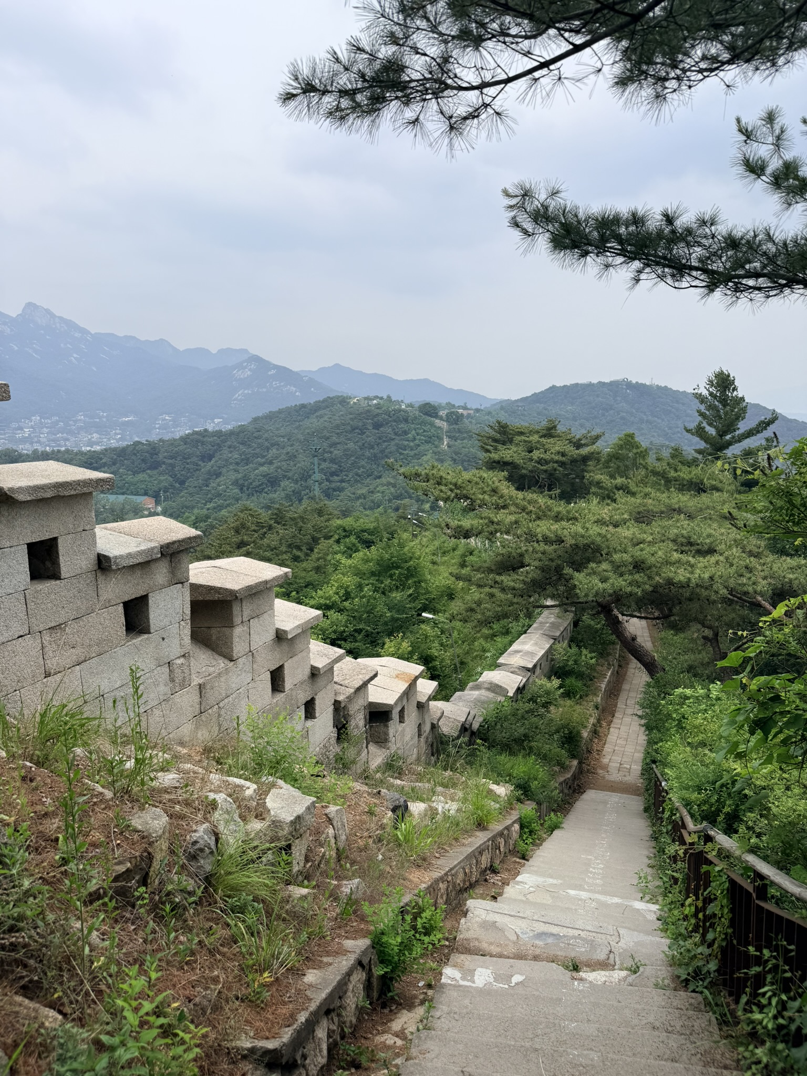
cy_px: 538
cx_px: 404
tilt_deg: -9.6
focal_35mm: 24
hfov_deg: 56.8
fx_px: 746
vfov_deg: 71.6
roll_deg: -0.3
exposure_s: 1/4673
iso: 80
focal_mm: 6.76
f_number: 1.78
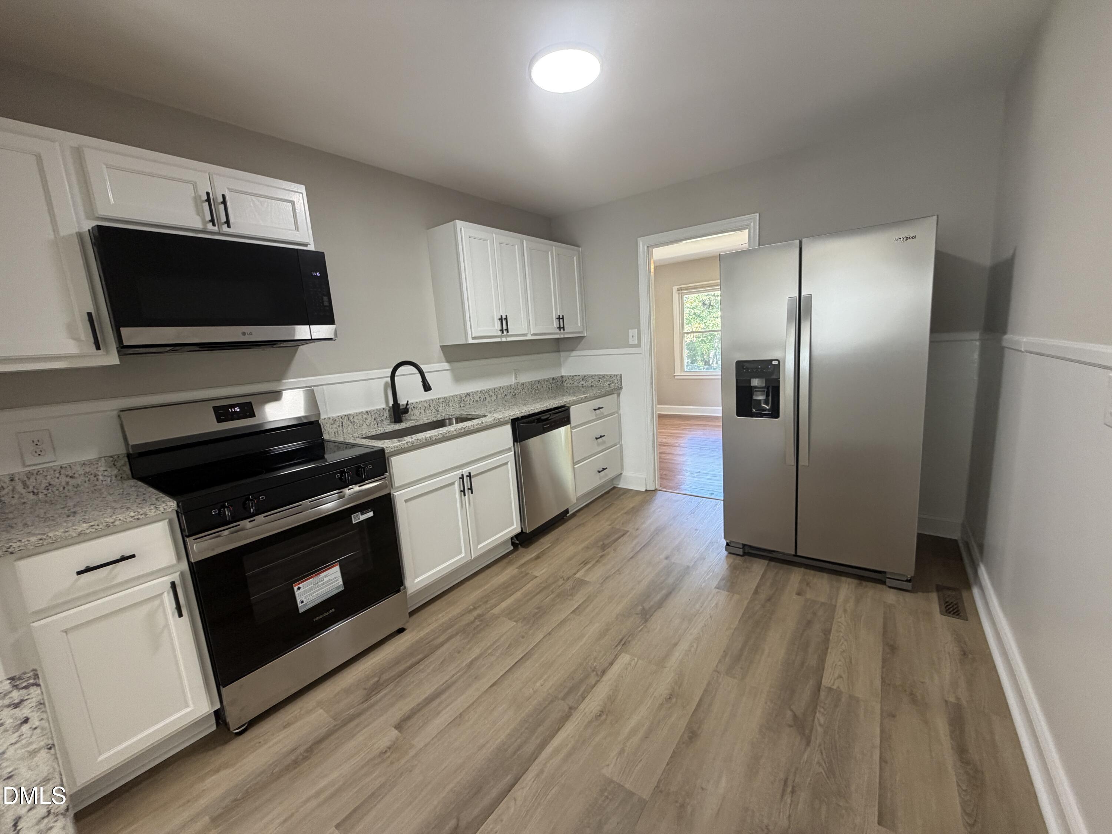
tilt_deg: -10.3
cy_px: 417
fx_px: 450
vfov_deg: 85.7
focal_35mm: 14
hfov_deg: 102.1
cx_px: 556
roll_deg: +3.8
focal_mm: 2.22
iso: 200
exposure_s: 1/60
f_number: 2.2
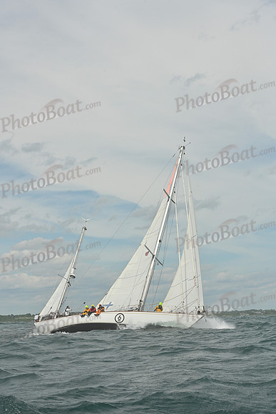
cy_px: 207
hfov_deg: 18.2
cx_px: 138
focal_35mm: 75
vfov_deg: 27.0
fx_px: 862
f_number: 13
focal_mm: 75
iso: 320
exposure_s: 1/1250
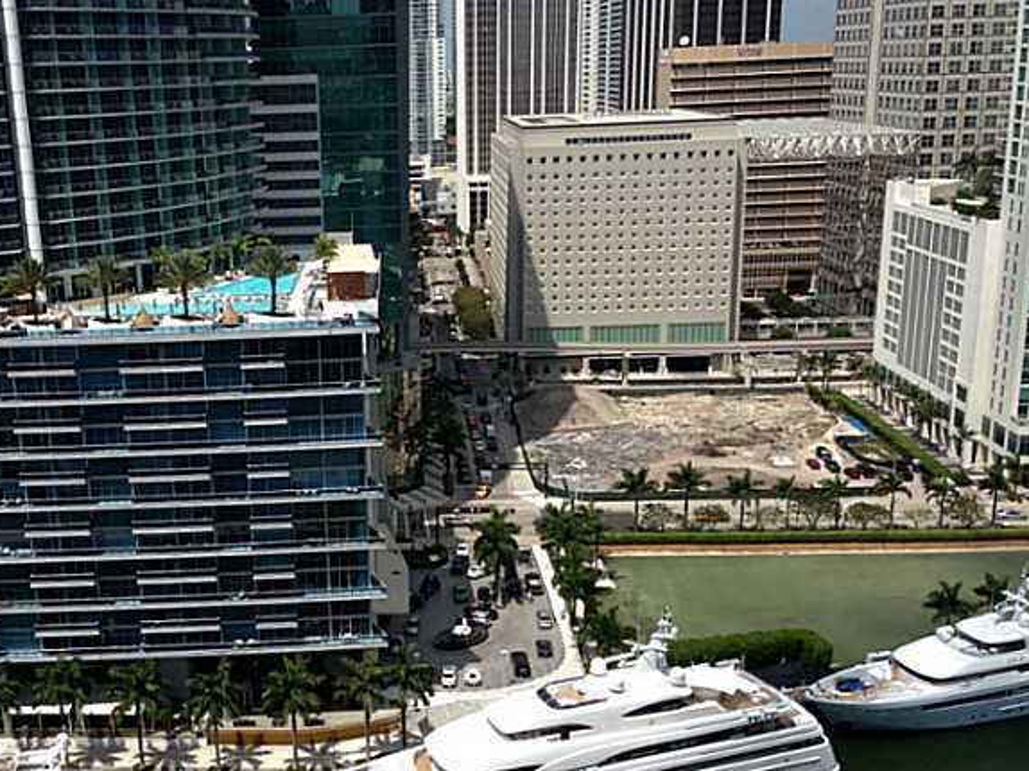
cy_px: 436
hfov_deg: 40.8
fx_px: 1367
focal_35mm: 46
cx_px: 346
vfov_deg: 31.5
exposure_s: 1/2088
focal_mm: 4.12
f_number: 2.4
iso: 64
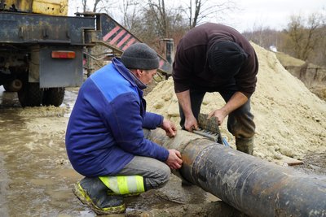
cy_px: 108
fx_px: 435
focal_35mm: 48
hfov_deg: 41.1
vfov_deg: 28.1
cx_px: 163
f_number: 7.1
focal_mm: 48
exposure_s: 1/80
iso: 100
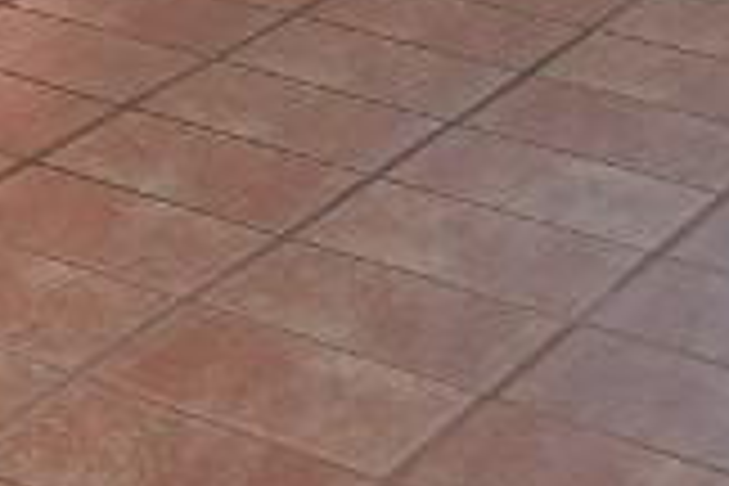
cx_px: -1624
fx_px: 2875
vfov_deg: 8.2
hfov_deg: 9.8
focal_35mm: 142
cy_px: -958
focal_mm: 18
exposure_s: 1/30
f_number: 7.1
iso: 800
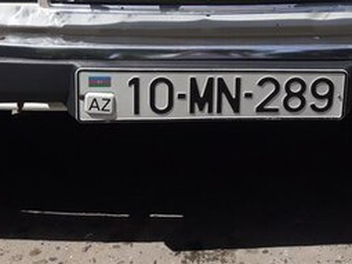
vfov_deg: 19.5
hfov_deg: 27.7
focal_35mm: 70
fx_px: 711
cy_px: -67
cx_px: 221
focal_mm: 3.71
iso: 40
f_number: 1.7
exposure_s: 1/2165
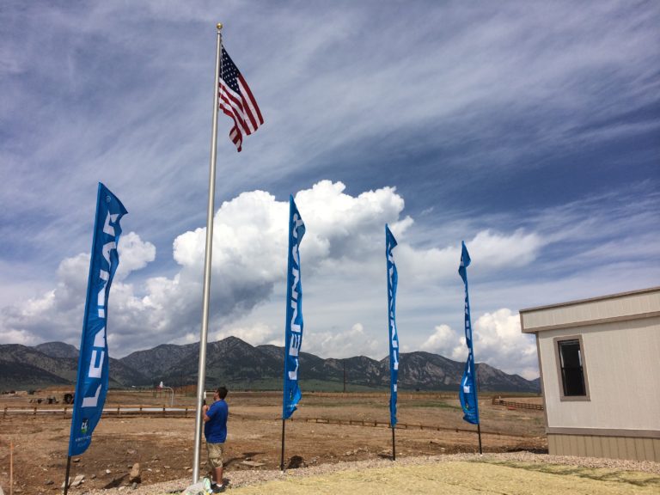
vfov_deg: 46.8
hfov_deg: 60.0
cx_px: 330
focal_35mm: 30
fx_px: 572
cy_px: 248
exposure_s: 1/5128
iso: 40
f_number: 2.2
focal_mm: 4.12
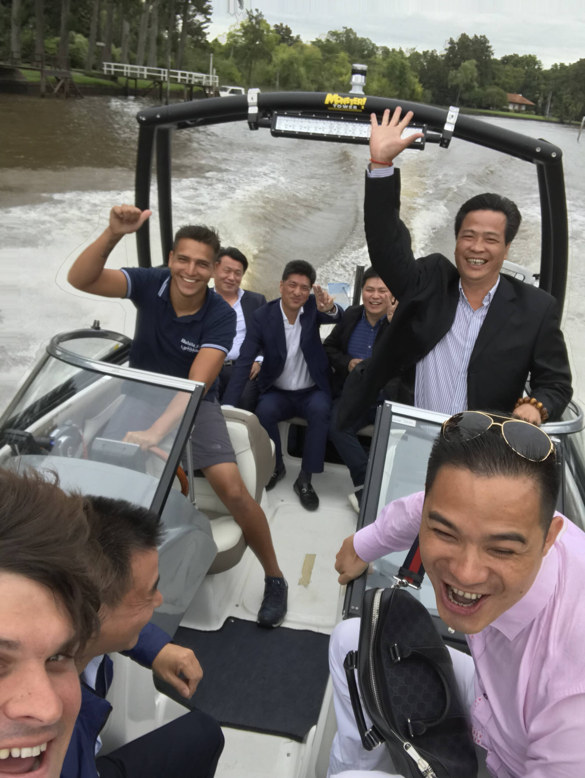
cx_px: 292
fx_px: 720
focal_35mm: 32
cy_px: 389
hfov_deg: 44.2
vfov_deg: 56.8
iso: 25
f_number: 2.2
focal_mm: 2.87
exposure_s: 1/328
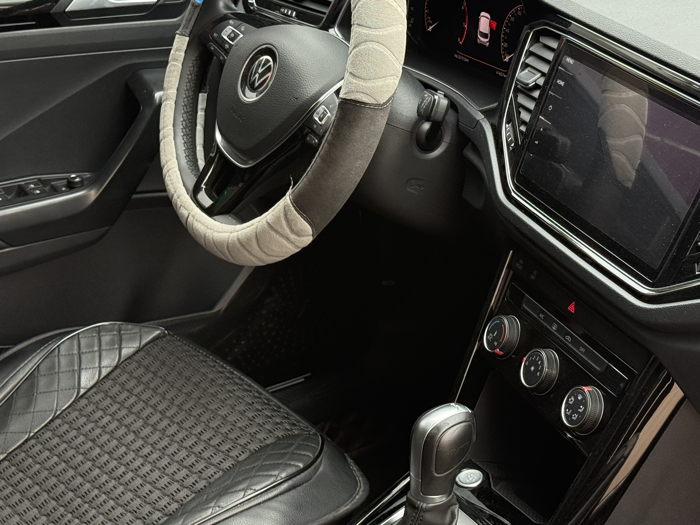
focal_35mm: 70
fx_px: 1416
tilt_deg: -22.0
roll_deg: +1.1
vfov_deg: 21.0
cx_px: 430
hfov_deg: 27.7
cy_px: 196
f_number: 1.78
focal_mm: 6.76
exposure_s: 1/210
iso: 125
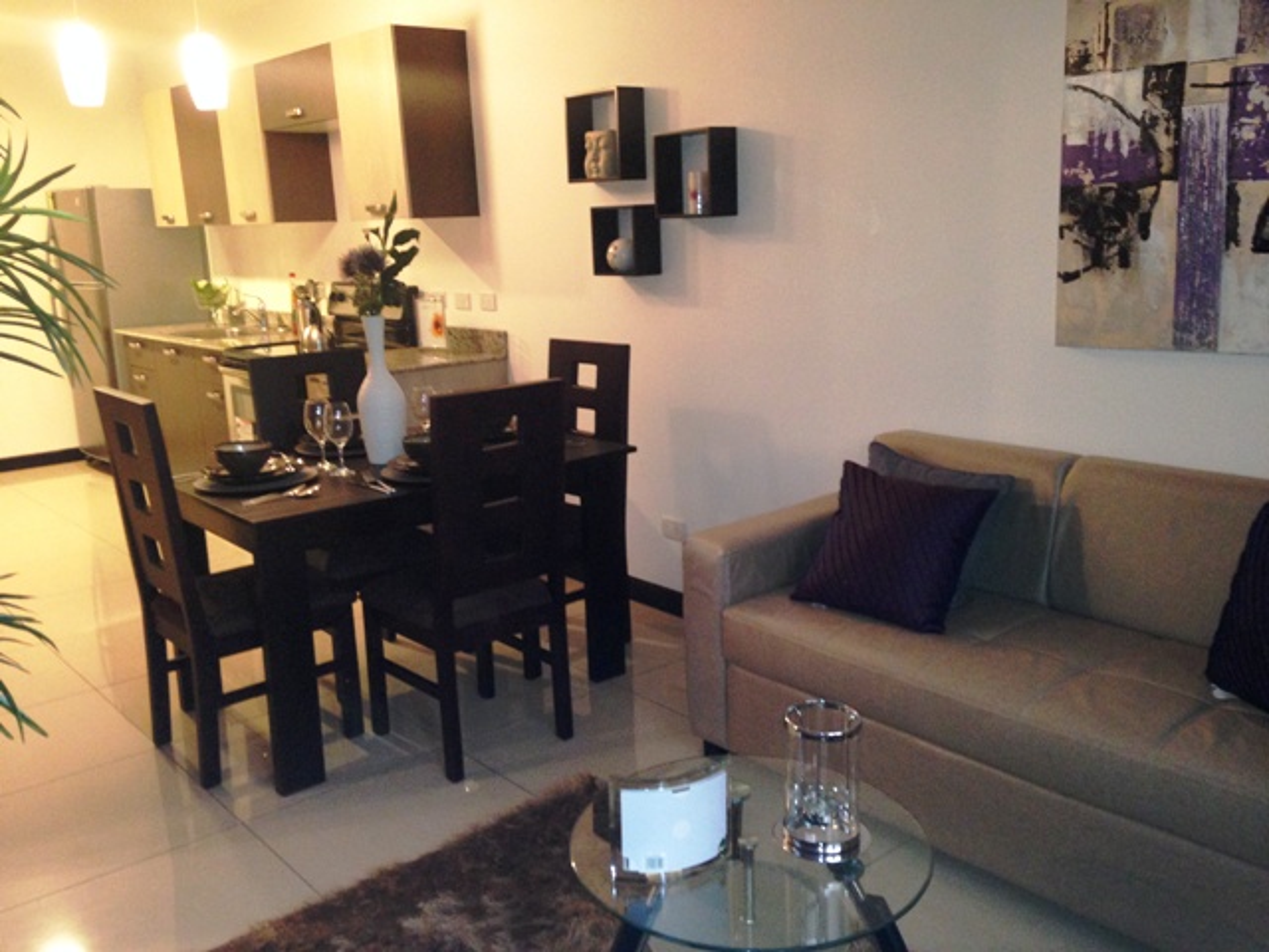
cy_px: 476
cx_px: 634
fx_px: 1210
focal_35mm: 33
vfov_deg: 42.9
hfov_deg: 55.4
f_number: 2.4
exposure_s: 1/16
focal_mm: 4.12
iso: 250
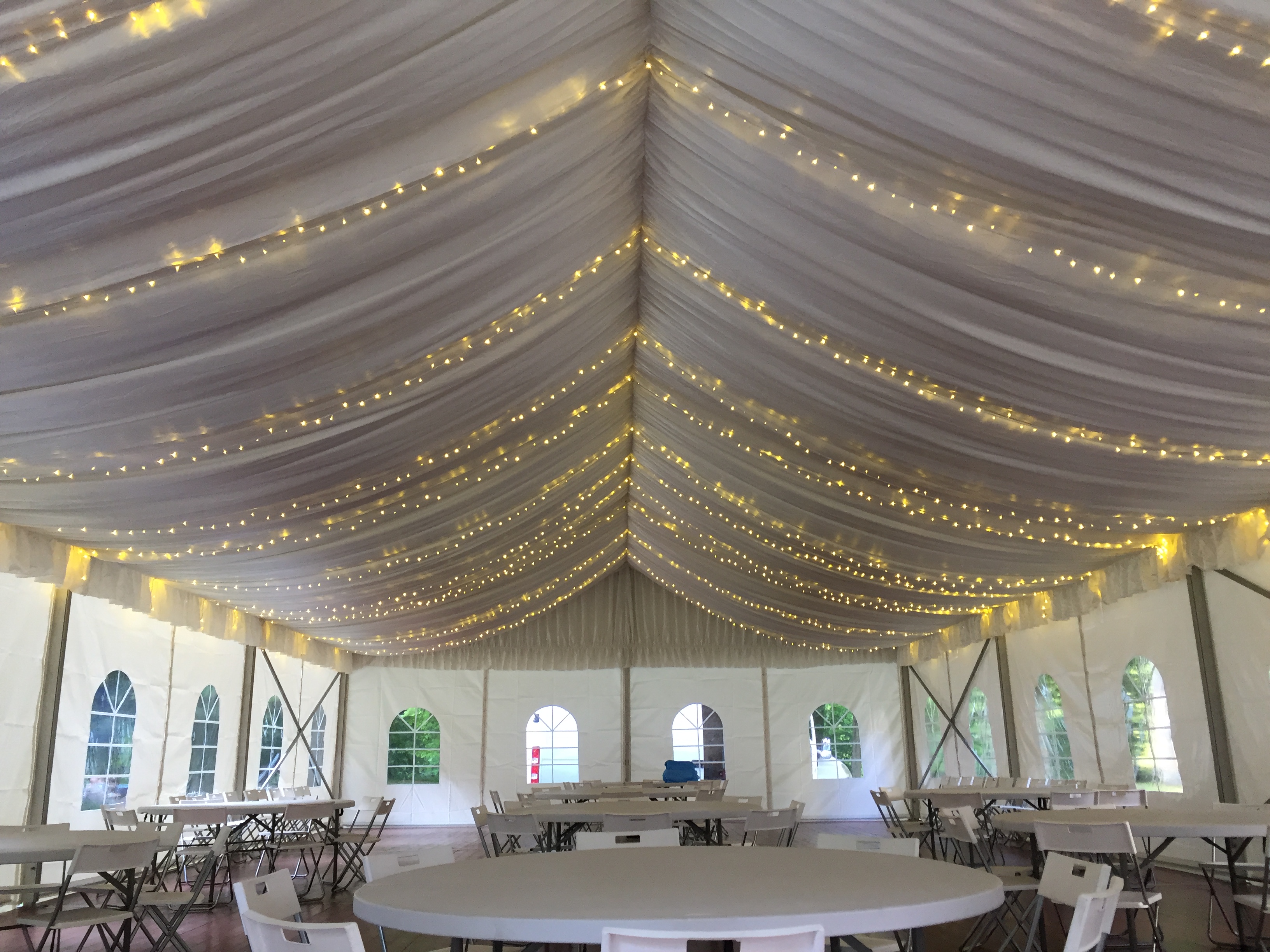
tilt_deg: +14.9
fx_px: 1064
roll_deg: -0.2
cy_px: 476
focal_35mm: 29
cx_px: 635
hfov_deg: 61.7
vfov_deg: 48.2
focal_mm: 4.15
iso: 40
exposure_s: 1/33
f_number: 2.2
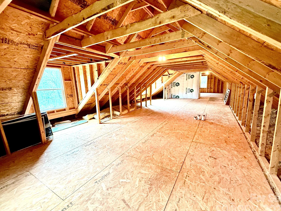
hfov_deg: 98.1
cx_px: 148
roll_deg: +1.5
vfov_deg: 81.7
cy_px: 108
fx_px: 122
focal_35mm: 15
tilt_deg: -10.6
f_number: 2.2
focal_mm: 2.22
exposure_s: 1/60
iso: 500
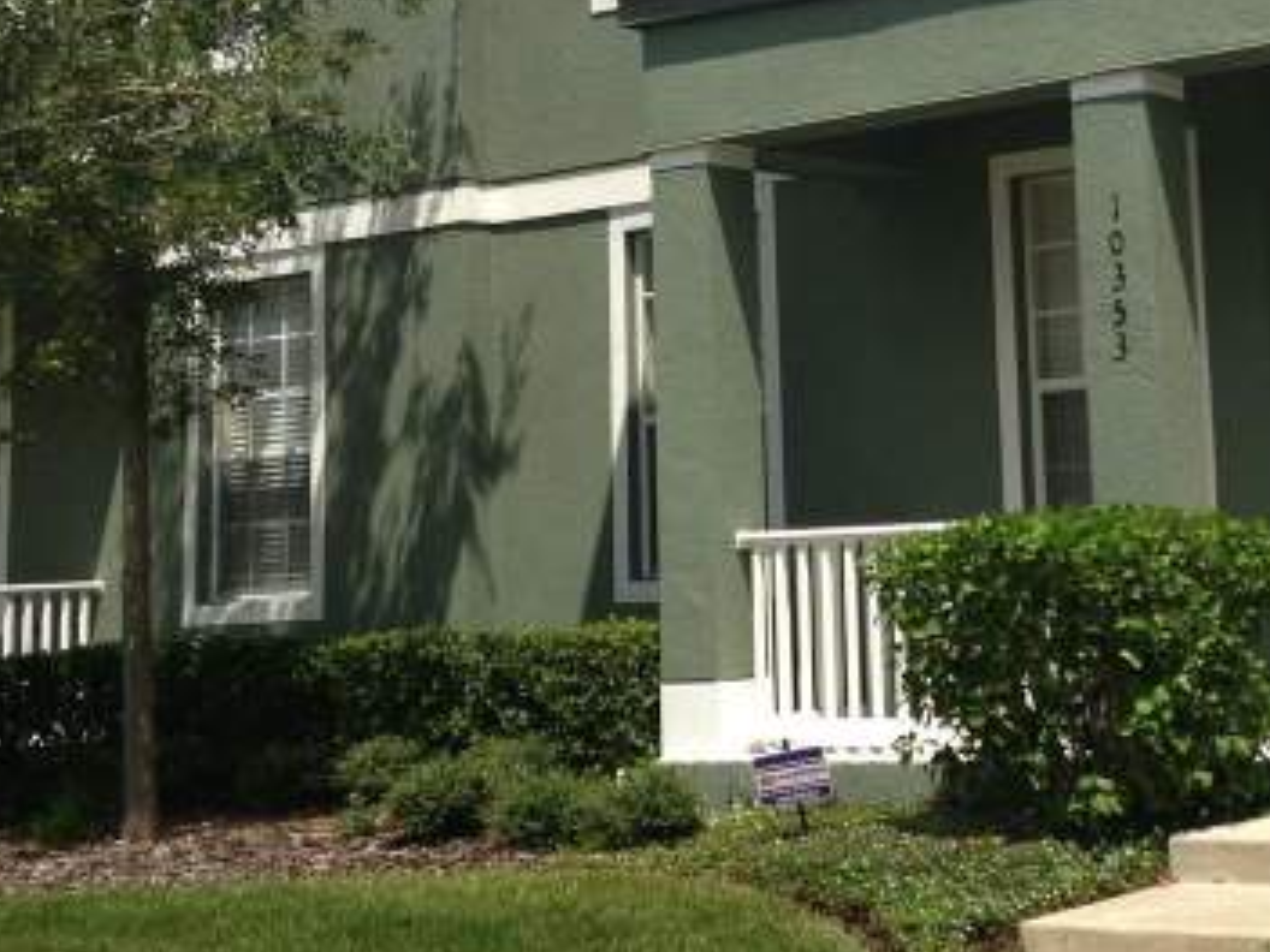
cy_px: 144
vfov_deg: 19.4
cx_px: 981
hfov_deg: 25.6
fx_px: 2752
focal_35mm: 75
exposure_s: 1/2169
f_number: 2.4
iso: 64
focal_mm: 4.13
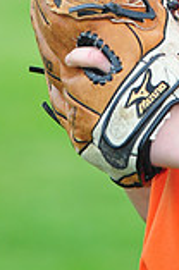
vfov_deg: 2.8
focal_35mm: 739
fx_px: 5536
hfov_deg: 1.9
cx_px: 227
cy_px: -96
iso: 400
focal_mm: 200
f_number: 4.5
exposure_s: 1/400
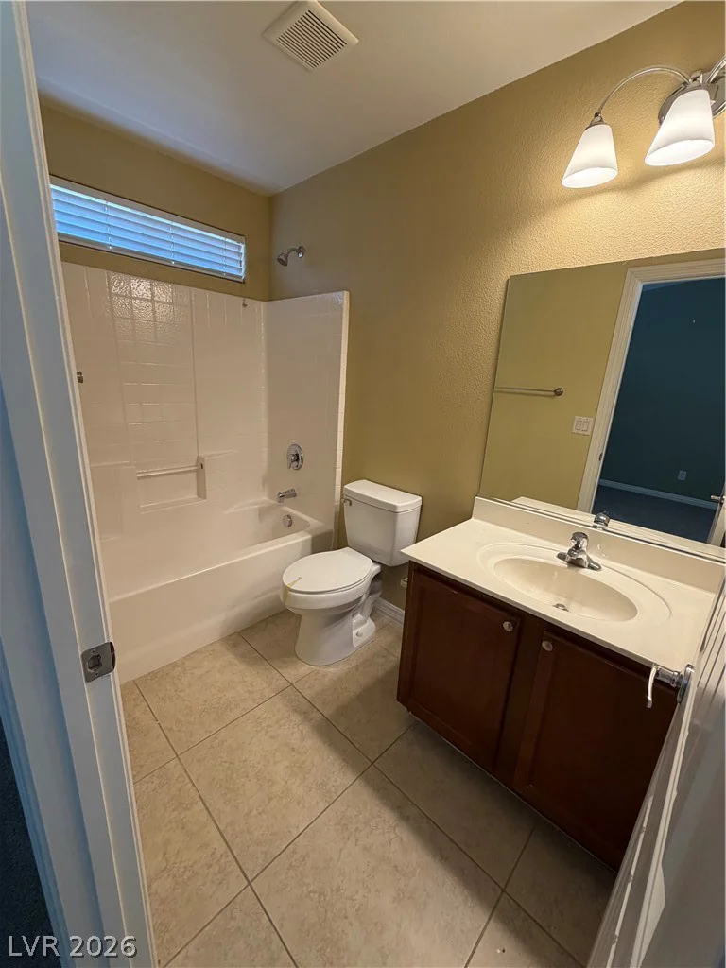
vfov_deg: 102.1
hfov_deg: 85.7
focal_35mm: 14
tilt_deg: -15.1
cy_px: 484
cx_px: 363
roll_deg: -2.5
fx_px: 391
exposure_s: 1/120
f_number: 2.2
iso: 250
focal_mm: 2.22
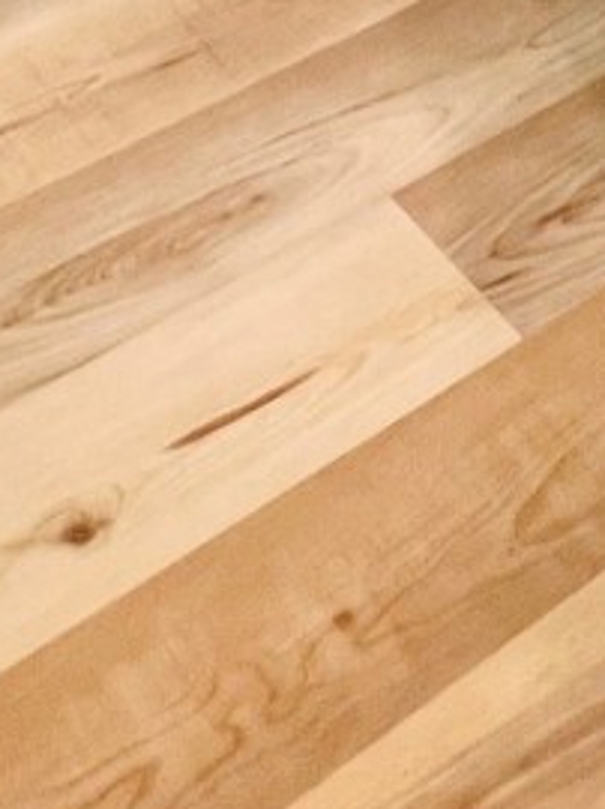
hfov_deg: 19.4
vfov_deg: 17.9
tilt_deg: -18.0
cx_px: 21
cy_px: -824
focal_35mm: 74
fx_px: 1727
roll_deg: -0.1
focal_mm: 1.57
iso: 160
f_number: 1.8
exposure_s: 1/120
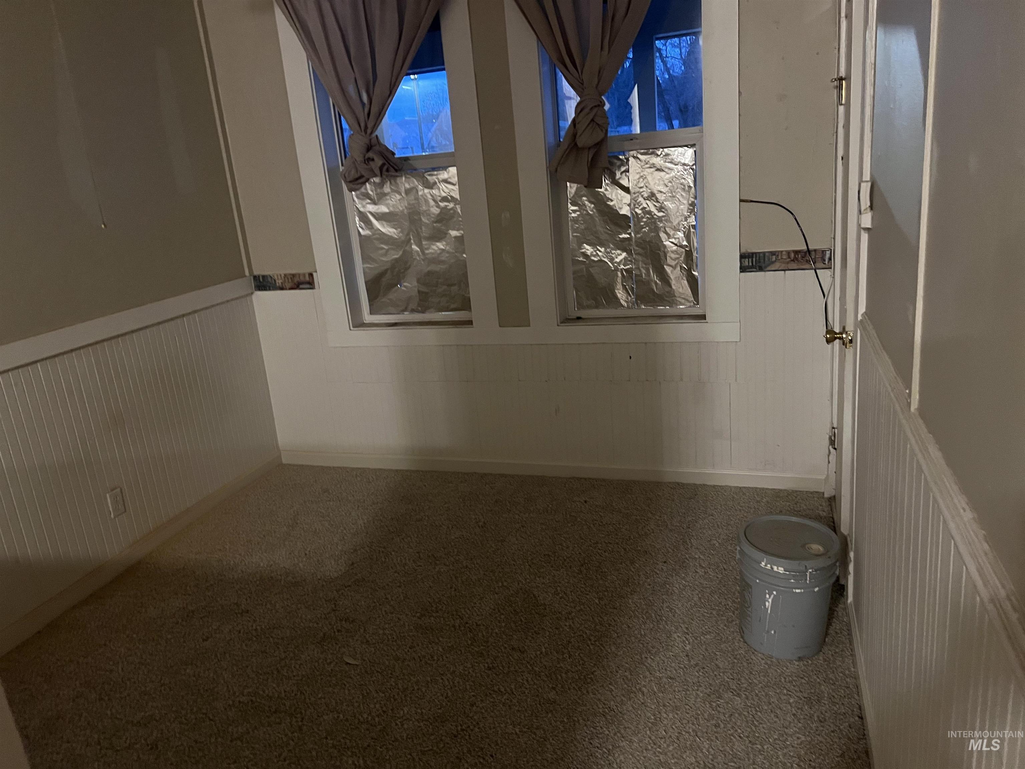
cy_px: 384
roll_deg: +5.0
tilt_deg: -15.4
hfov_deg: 67.3
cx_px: 512
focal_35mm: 26
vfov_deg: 53.1
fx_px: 770
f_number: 1.5
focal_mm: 5.7
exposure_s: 1/30
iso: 640
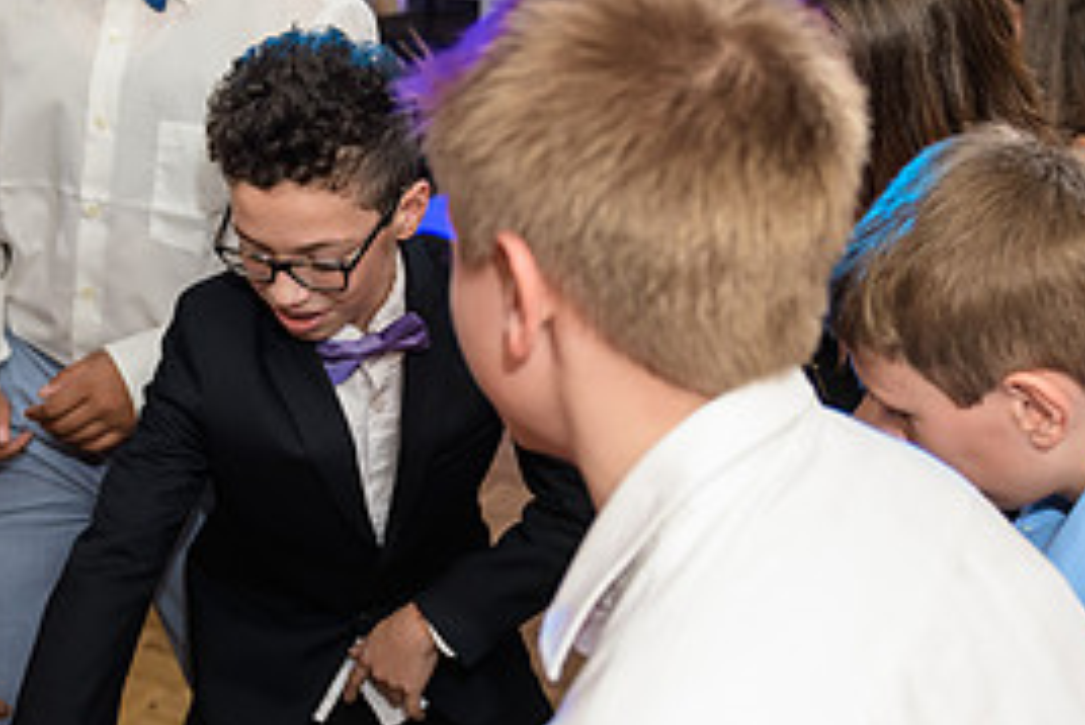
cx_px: 474
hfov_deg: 38.1
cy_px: 294
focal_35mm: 52
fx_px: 1568
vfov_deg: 26.0
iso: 800
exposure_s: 1/125
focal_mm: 24
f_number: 3.2
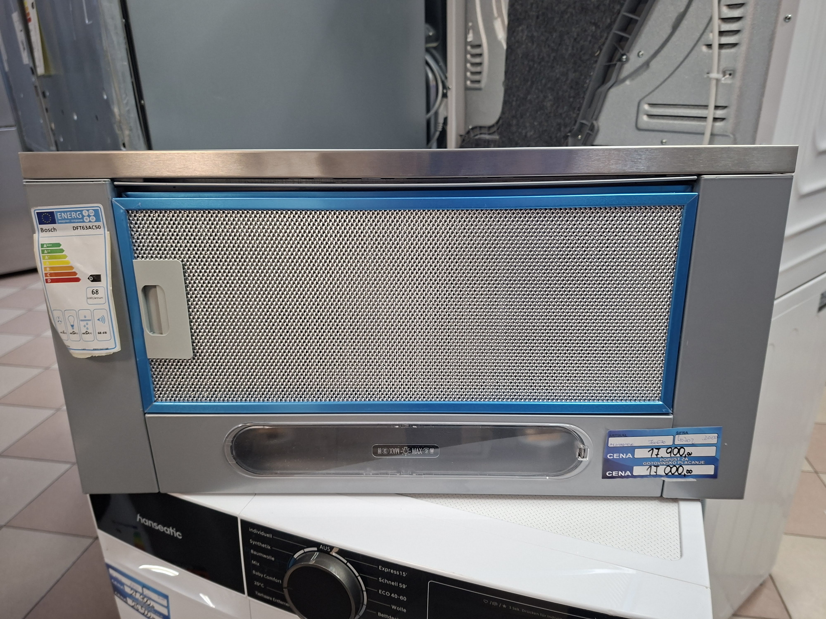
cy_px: 310
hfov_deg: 73.9
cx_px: 413
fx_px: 549
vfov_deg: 58.9
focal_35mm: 23
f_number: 1.8
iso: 250
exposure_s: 1/50
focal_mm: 5.54
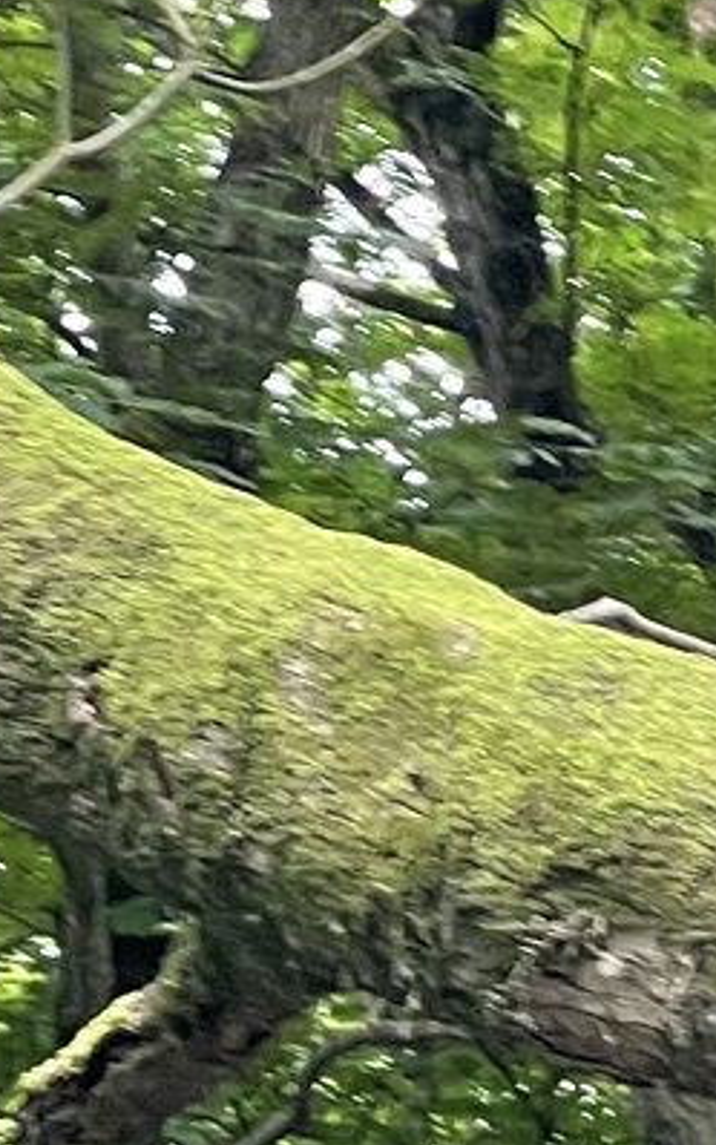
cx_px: -1490
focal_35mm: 341
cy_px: 1999
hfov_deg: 3.7
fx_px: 10639
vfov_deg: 6.0
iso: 80
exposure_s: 1/99
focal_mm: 7.5
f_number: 2.2
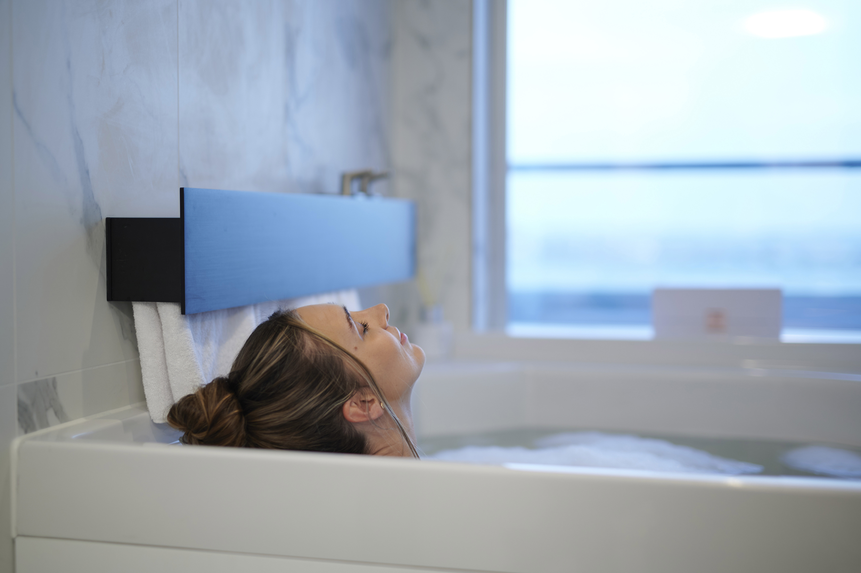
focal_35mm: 50
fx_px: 1195
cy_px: 286
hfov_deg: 39.6
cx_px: 430
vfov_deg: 27.0
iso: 125
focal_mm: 50
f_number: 1.4
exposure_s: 1/100
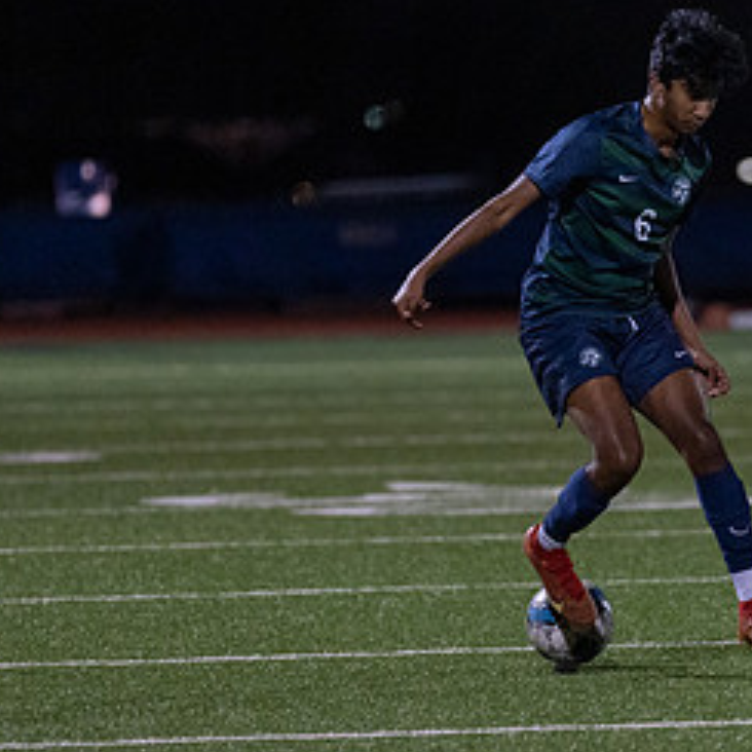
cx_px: 686
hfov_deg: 3.1
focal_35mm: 566
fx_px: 13911
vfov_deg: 3.1
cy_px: 417
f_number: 2.8
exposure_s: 1/1250
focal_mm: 200
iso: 2500
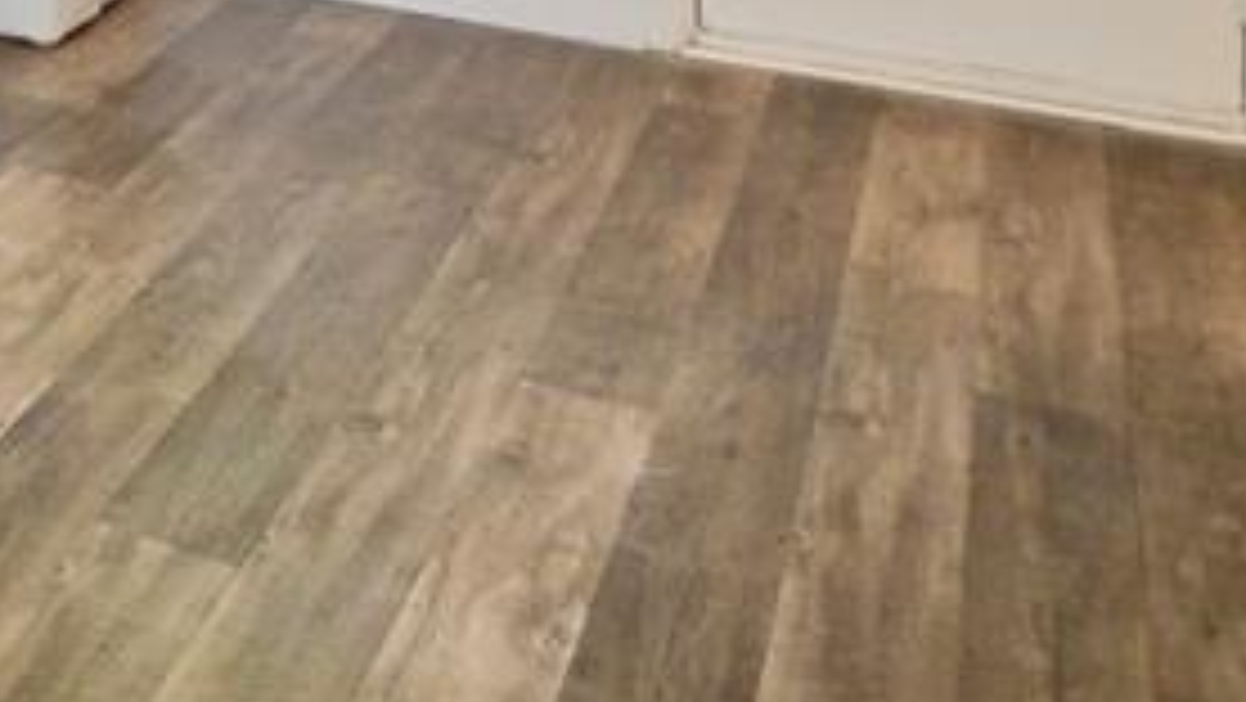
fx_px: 1917
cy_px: -608
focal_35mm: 58
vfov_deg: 16.8
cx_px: -481
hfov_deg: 27.9
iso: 560
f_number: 3.5
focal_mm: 10
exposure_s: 1/60
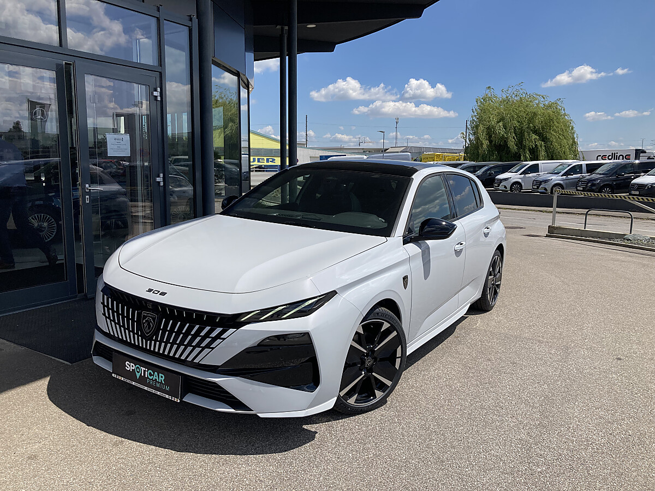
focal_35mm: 28
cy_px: 246
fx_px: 530
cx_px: 328
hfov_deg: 63.4
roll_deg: -0.6
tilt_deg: -7.2
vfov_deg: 49.7
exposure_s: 1/3247
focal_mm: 3.99
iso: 20
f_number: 1.8
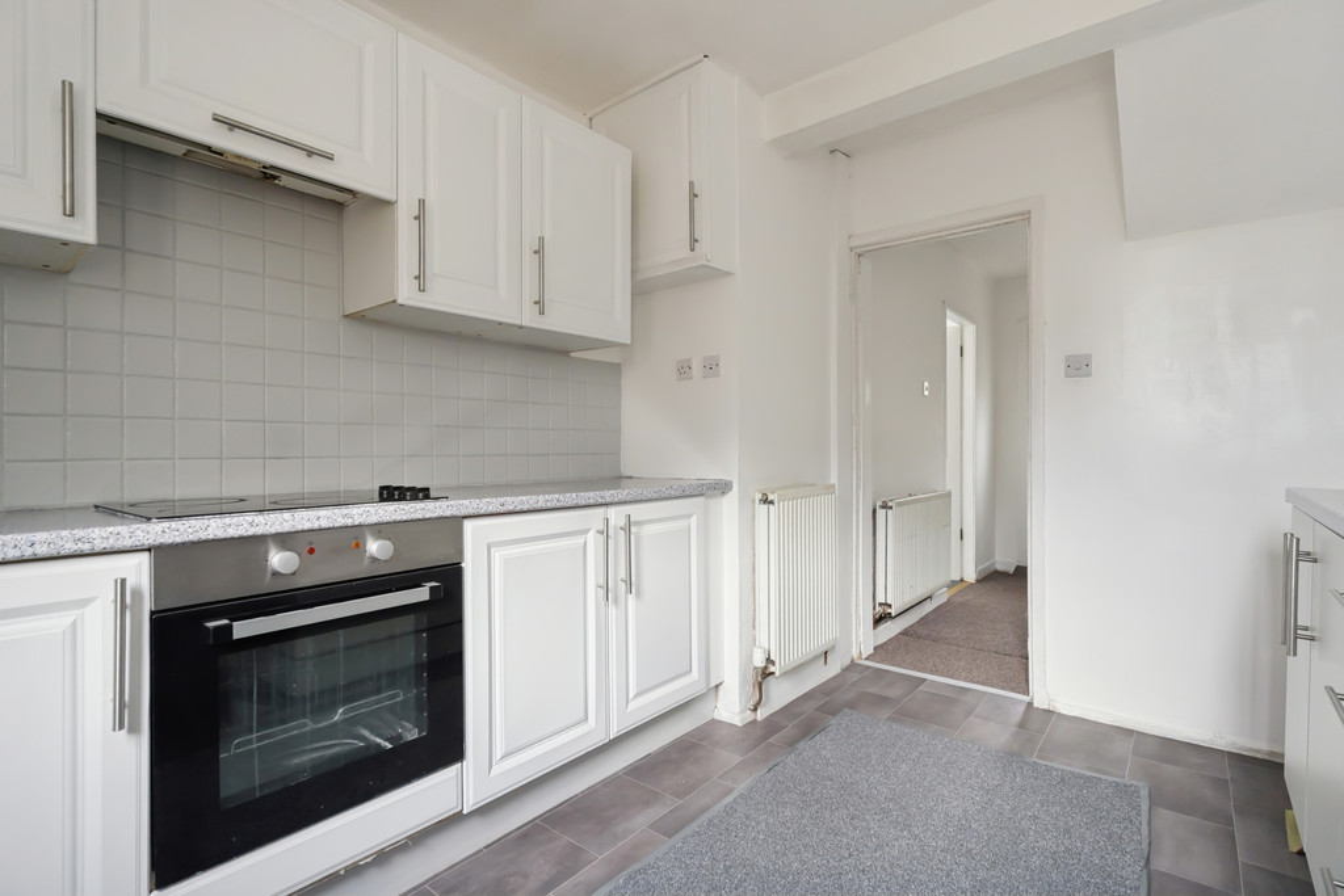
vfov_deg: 72.1
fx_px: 616
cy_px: 448
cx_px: 672
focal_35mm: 16
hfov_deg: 95.0
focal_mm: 11
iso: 800
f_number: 4
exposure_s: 1/20
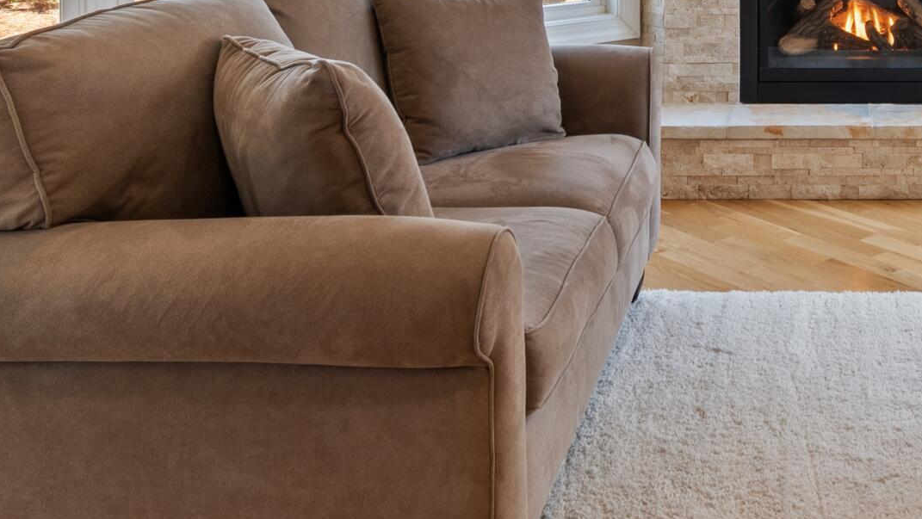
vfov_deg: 24.6
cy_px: -98
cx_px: 842
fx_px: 1076
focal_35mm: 44
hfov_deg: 42.3
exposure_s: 1/13
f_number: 4.5
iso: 100
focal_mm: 10
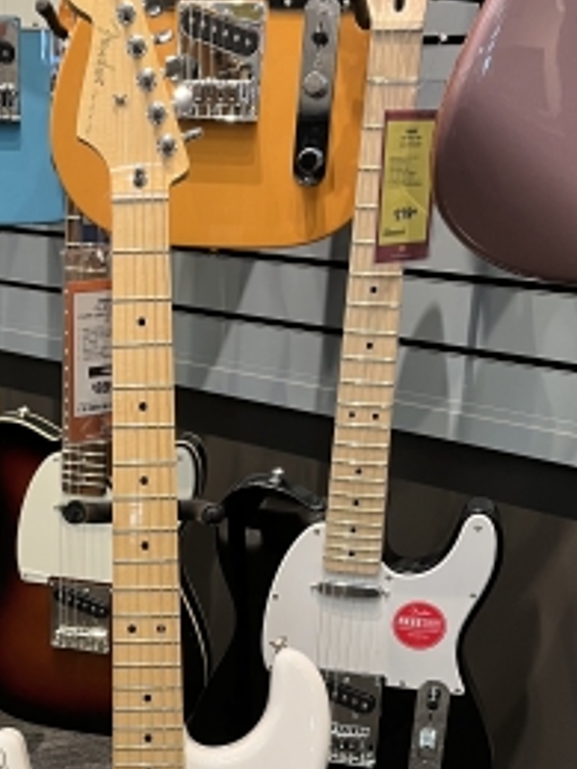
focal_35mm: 52
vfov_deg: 35.5
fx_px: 1156
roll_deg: -1.0
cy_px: 630
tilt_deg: -24.5
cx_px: 145
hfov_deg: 27.6
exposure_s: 1/60
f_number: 1.6
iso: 125
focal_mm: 5.1
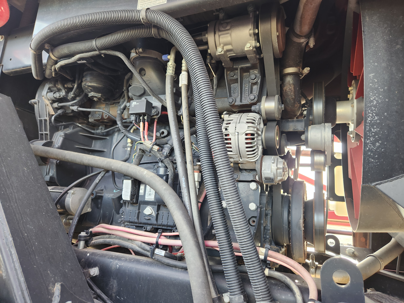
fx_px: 268
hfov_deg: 73.9
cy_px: 152
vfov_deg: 58.9
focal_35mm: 23
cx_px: 202
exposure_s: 1/180
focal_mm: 5.4
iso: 125
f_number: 1.8
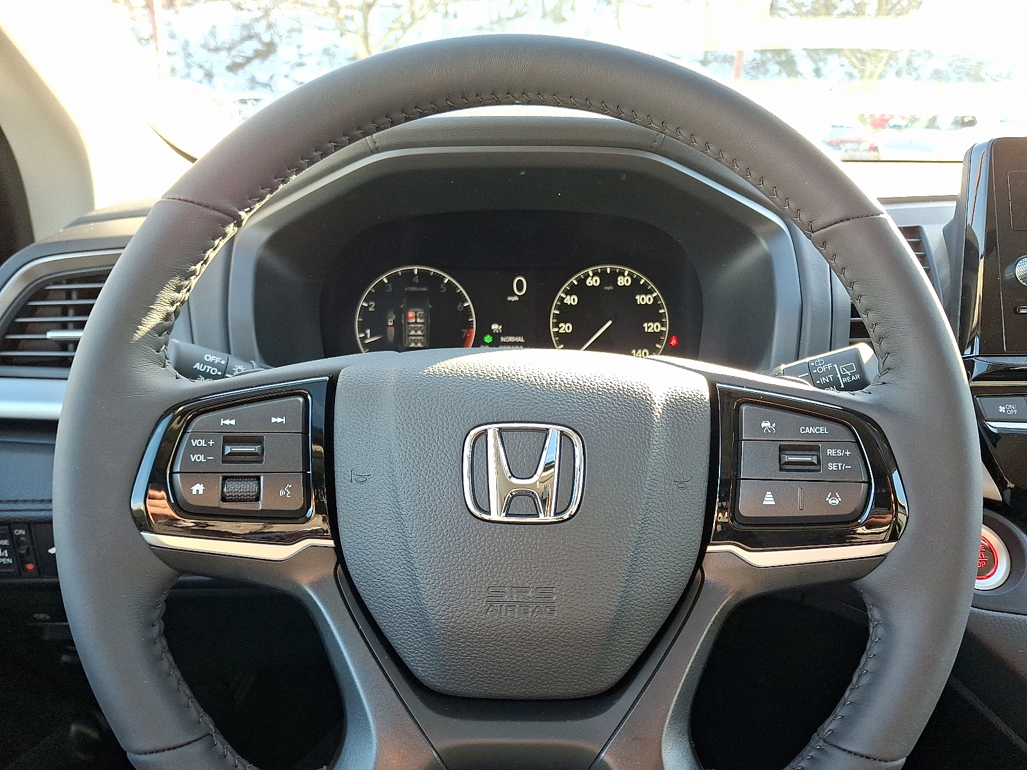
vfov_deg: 54.9
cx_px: 514
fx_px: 742
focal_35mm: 25
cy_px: 385
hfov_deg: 69.4
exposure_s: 1/120
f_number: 1.8
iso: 84
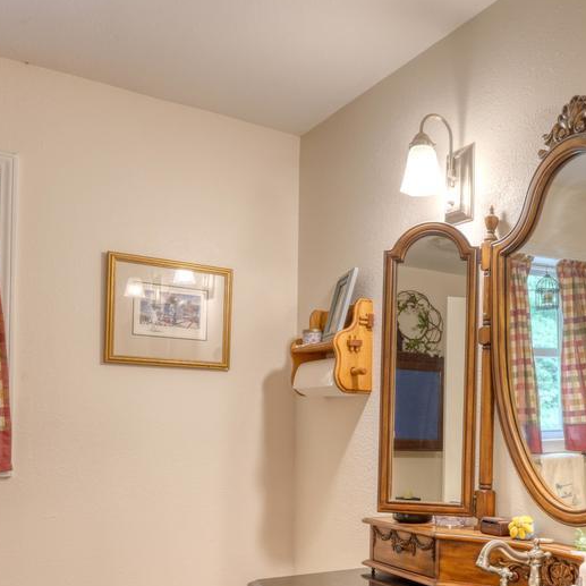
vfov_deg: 43.7
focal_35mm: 37
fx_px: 709
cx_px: 416
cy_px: 426
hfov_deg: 43.9
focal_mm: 10
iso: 100
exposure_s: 2.5
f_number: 8
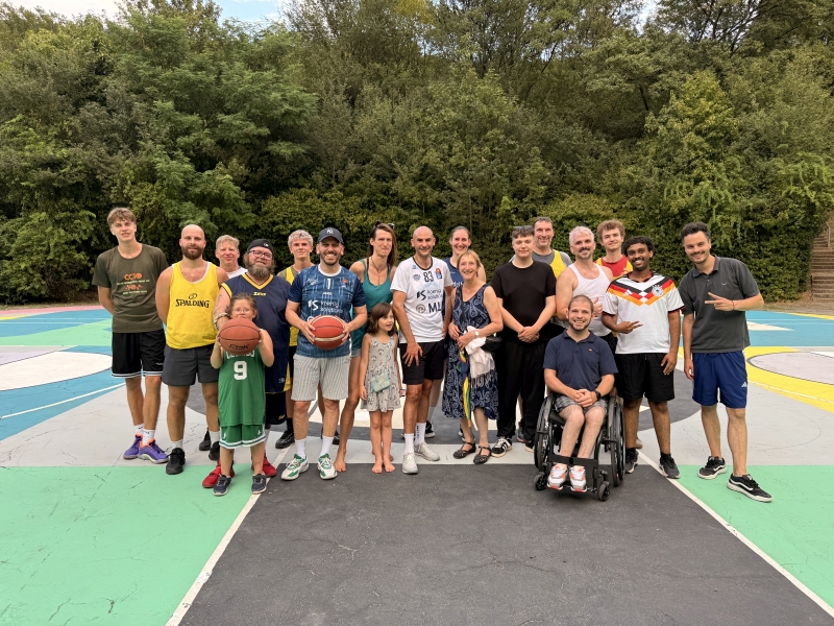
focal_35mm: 24
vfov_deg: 56.8
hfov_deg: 71.6
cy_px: 313
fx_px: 578
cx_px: 417
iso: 64
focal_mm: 6.76
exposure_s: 1/224
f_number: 1.78
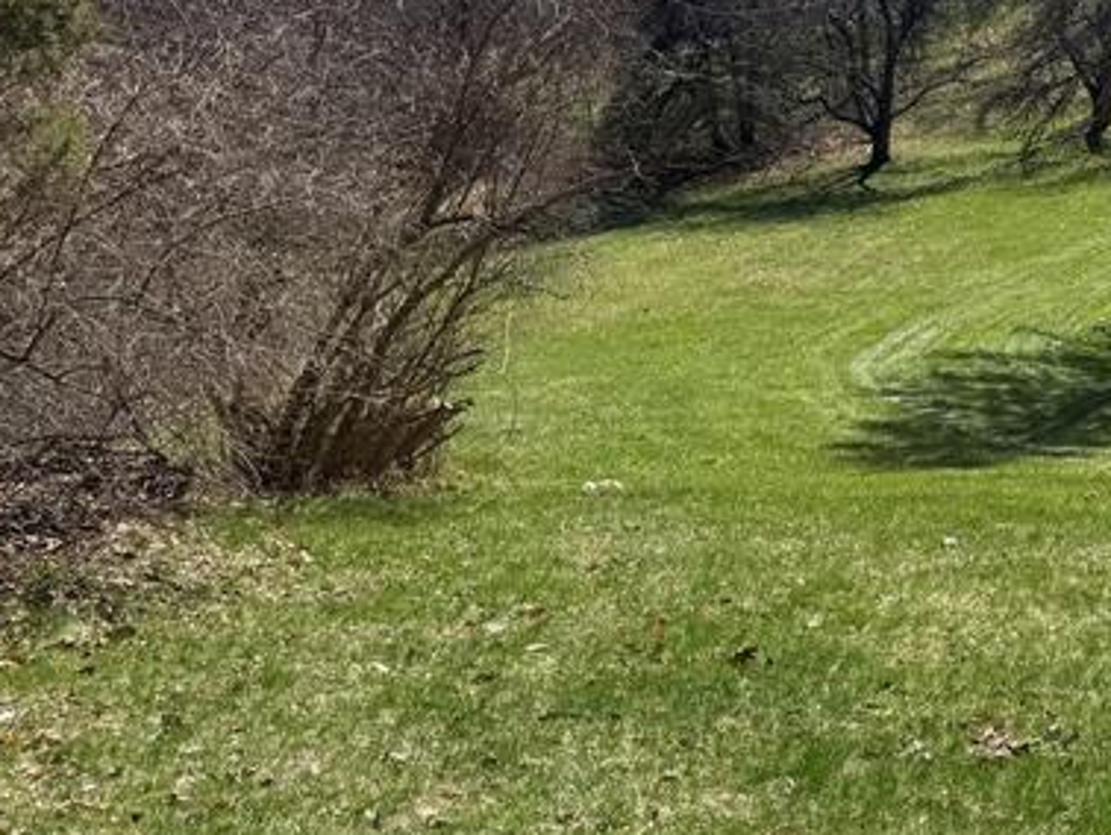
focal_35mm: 65
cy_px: 309
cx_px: 1040
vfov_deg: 22.6
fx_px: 2087
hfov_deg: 28.4
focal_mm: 6.76
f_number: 1.78
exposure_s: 1/3953
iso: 80
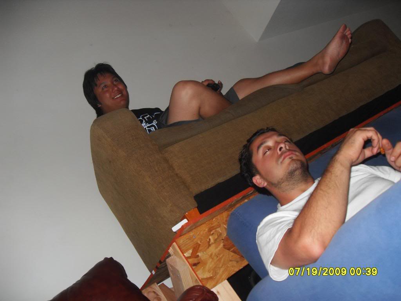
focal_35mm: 34
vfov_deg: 41.8
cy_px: 150
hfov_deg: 54.0
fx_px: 394
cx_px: 200
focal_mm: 6.3
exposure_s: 1/45
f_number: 2.8
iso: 100
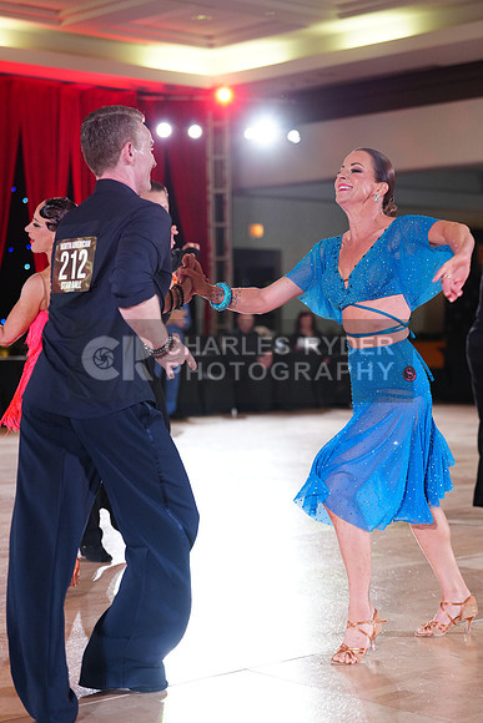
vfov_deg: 28.8
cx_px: 242
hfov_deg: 19.5
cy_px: 362
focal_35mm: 70
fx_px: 1408
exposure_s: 1/400
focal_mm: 70
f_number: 2.8
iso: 2500
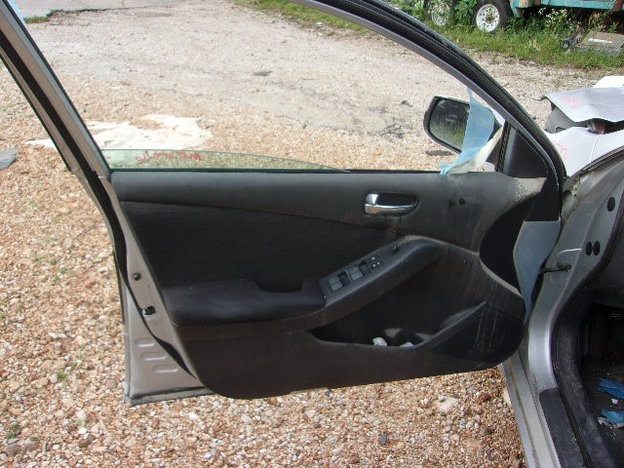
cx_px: 312
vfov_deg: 51.4
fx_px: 487
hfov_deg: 65.3
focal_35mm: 27
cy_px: 234
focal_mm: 4.9
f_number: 3
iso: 80
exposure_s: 1/180
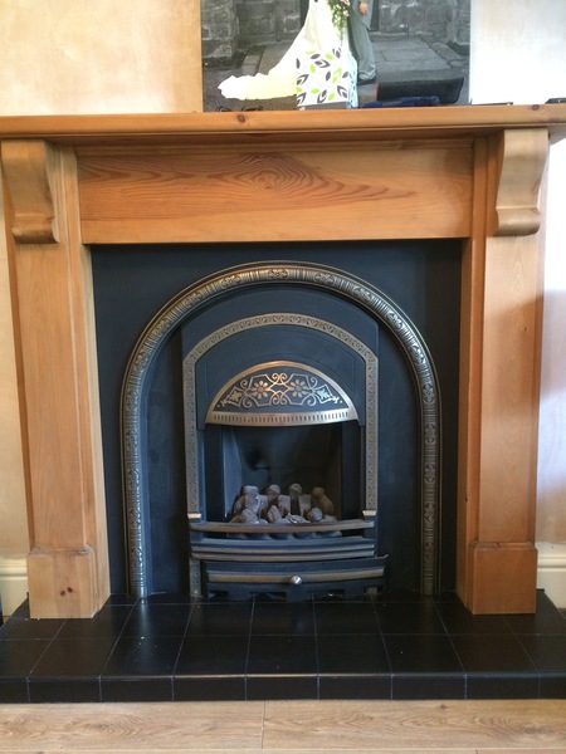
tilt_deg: -10.5
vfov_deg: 61.7
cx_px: 283
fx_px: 632
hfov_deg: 48.2
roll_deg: +1.9
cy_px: 377
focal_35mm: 29
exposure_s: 1/33
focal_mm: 4.15
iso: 320
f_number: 2.2
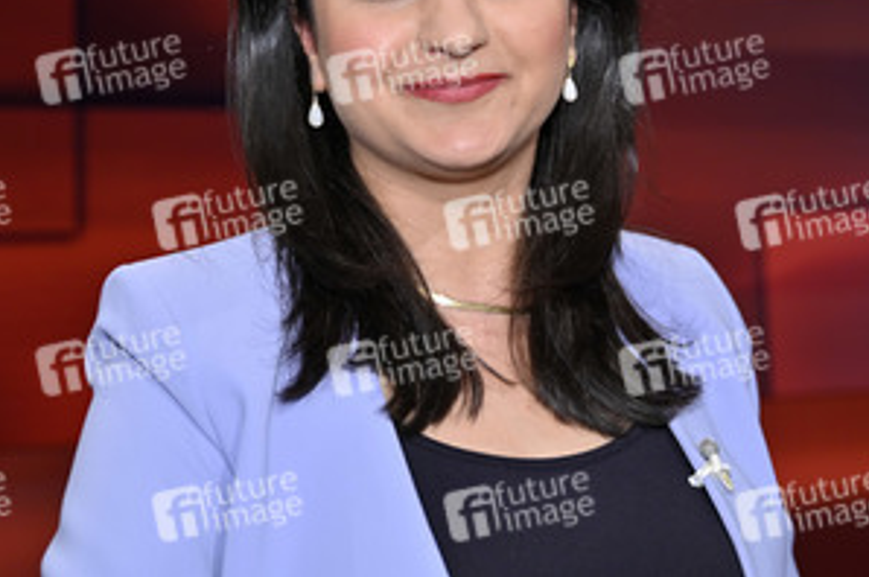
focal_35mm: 56
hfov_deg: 35.7
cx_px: 442
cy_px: 143
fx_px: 1350
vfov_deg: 23.9
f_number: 2.8
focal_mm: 37
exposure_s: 1/200
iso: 500
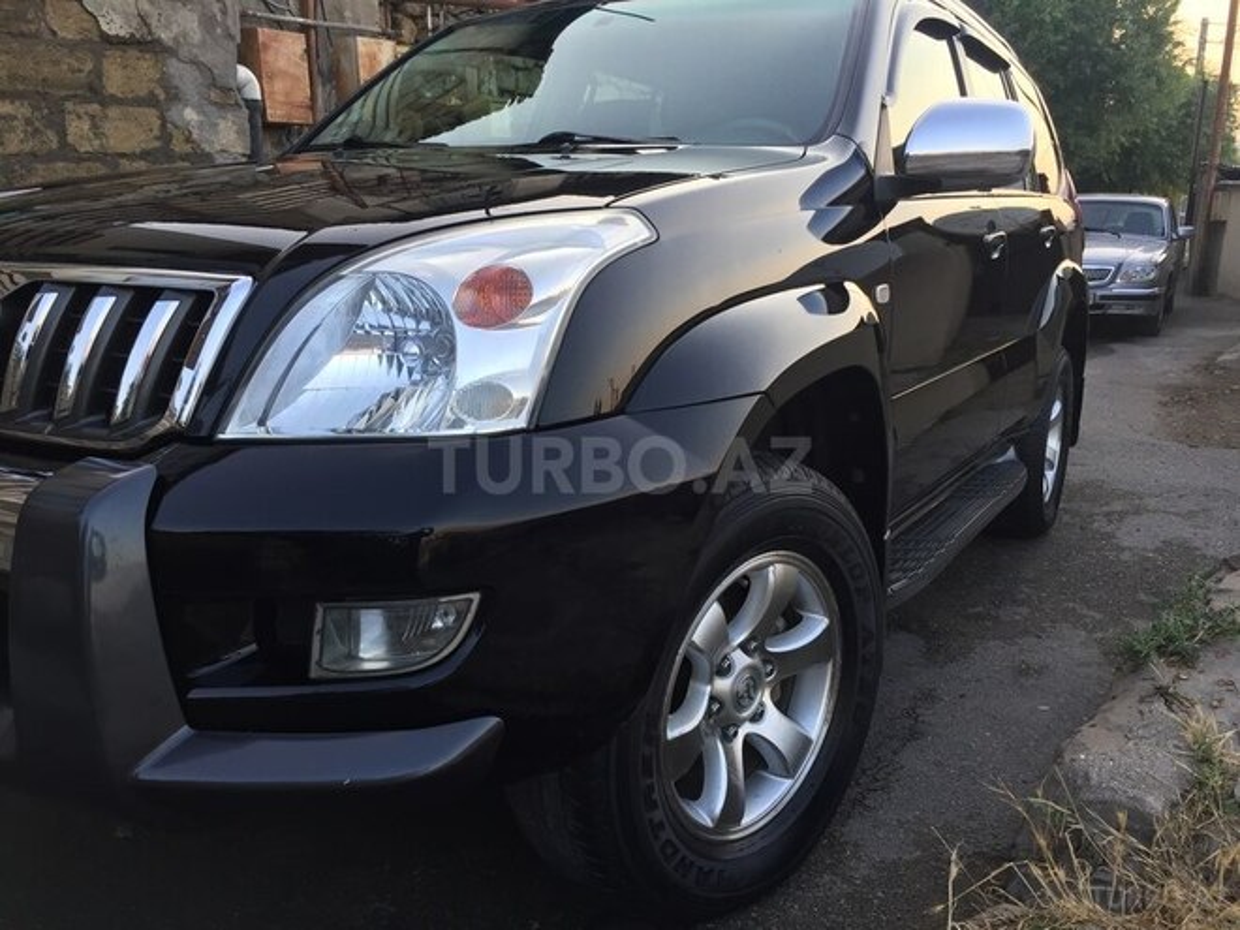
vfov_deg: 48.2
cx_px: 620
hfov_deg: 61.7
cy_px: 465
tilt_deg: -15.8
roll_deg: +0.7
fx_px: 1039
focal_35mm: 29
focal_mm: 4.15
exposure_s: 1/100
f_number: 2.2
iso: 50
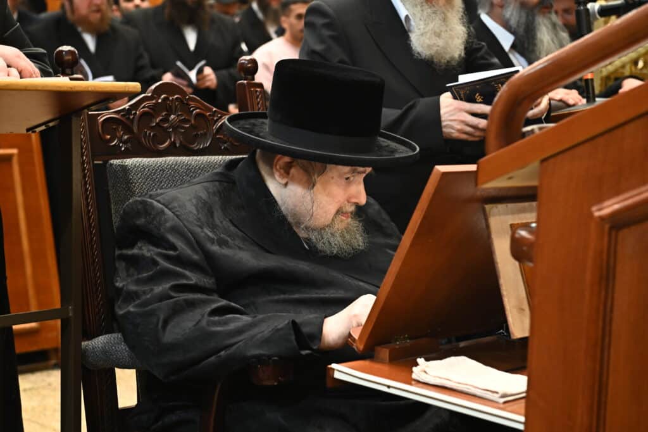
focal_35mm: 70
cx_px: 324
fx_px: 1260
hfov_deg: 28.9
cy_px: 216
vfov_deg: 19.4
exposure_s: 1/60
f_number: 5
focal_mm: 70
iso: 2000
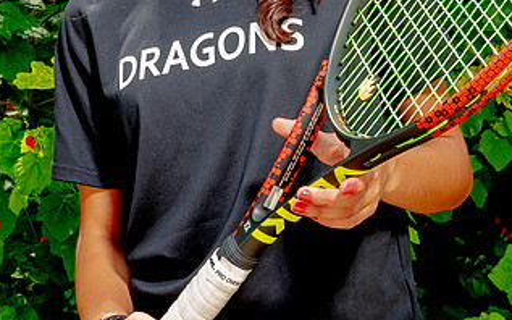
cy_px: 41
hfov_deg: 22.0
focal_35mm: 94
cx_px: 329
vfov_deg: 13.8
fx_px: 1311
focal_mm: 38
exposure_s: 1/125
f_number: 11
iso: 400
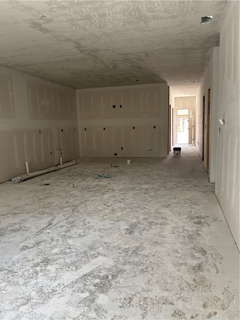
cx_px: 120
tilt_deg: -9.7
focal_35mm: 26
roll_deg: +2.3
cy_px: 160
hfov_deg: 53.1
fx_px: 240
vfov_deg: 67.3
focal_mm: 5.96
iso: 80
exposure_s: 1/121
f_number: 1.6
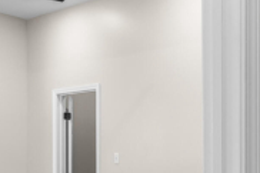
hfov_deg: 28.6
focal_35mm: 66
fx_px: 476
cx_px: 263
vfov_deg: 19.9
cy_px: 174
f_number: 9
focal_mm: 16
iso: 400
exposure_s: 1/1.25
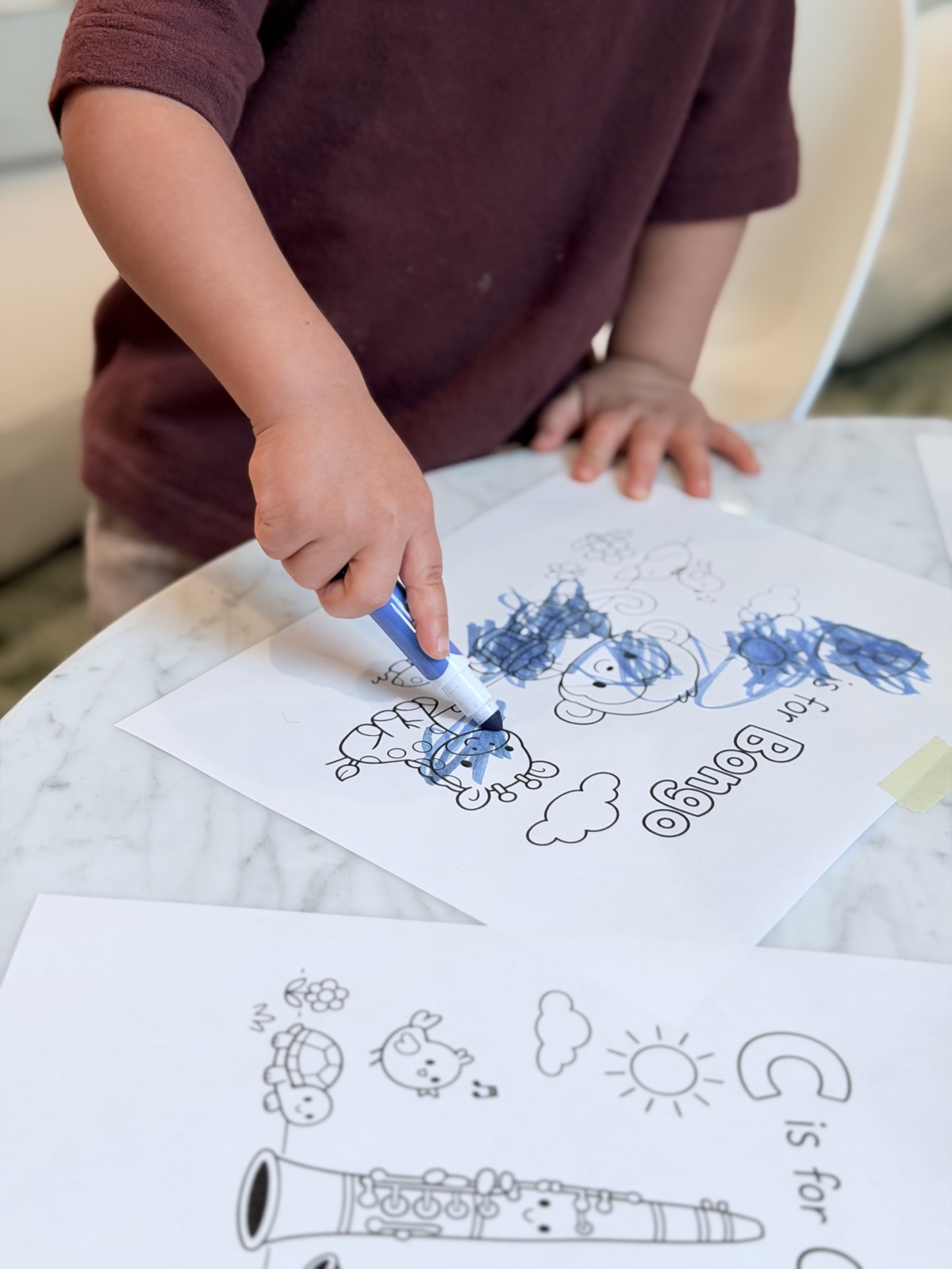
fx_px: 1760
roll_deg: -4.5
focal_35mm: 48
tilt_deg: -31.6
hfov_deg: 30.3
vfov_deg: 39.7
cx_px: 476
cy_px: 634
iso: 100
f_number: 1.78
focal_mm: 6.76
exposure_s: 1/60
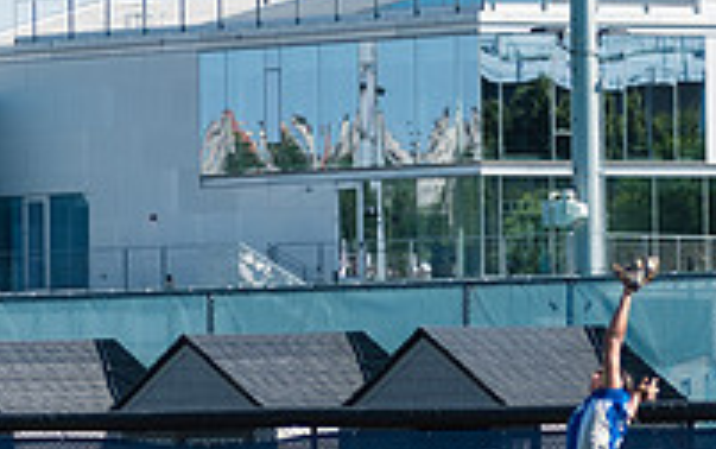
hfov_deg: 5.1
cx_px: 498
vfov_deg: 3.2
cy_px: 135
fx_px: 7968
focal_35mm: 408
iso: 200
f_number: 3.5
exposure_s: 1/2000
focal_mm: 112
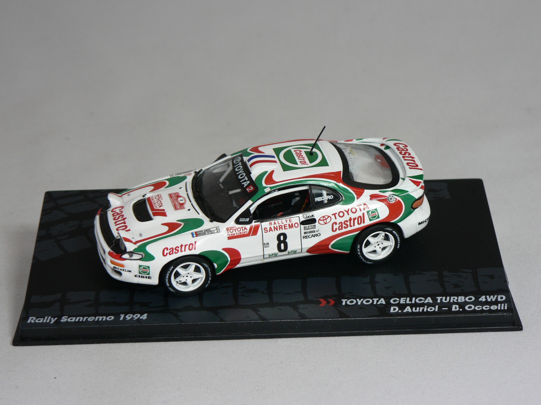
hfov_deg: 17.6
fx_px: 1750
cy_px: 202
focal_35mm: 112
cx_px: 270
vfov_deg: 13.2
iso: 80
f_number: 3.2
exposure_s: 1/60
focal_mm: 18.6
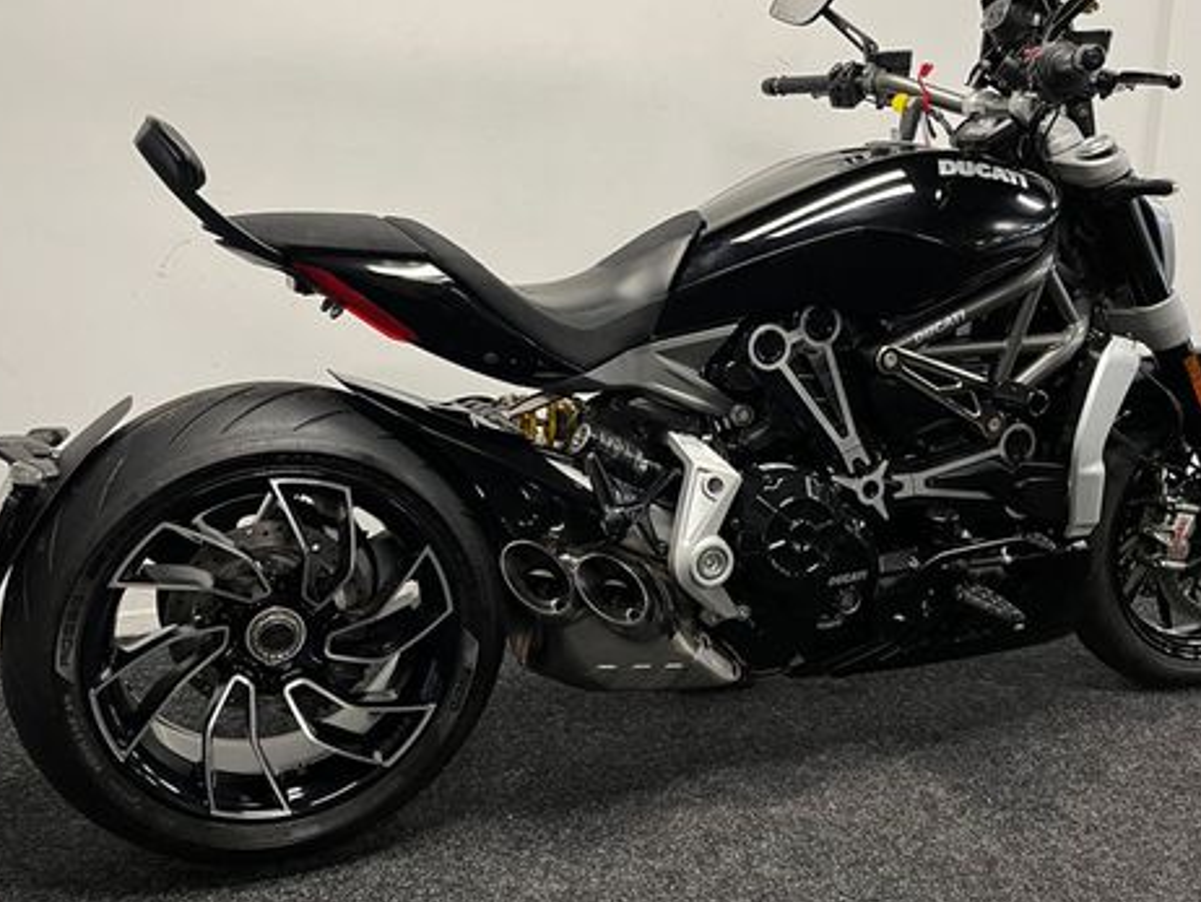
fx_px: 1250
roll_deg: -0.6
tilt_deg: -12.4
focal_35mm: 36
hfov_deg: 51.3
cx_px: 626
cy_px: 372
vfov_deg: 39.6
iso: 100
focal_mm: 5.1
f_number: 1.6
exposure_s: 1/50
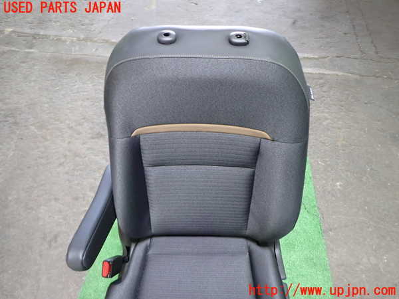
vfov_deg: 54.9
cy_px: 150
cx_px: 200
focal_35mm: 25
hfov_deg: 69.4
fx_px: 288
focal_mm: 4.5
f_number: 2
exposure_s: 1/30
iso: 250
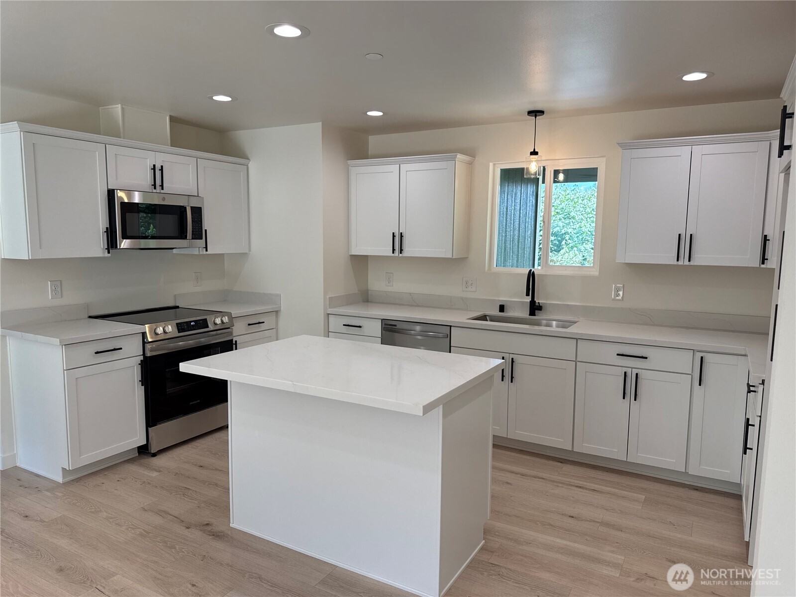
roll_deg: -0.2
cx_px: 398
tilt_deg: -6.4
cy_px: 298
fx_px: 552
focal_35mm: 24
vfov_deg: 56.8
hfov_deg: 71.6
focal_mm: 6.76
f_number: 1.78
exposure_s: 1/289
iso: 100
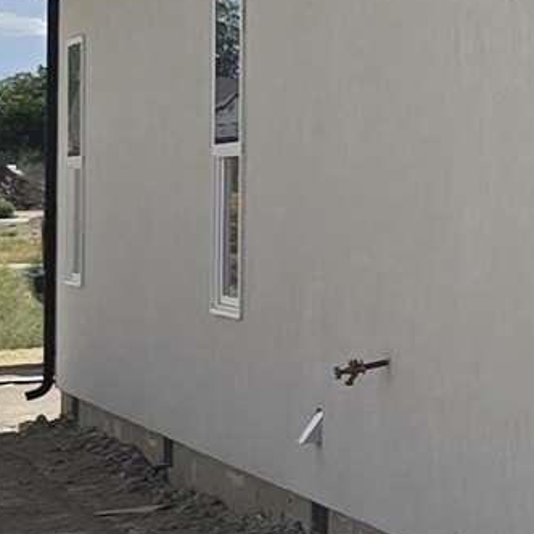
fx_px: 3281
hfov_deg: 7.0
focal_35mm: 188
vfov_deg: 9.2
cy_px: 2
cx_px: 2152
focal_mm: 6.3
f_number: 1.7
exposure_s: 1/1276
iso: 12
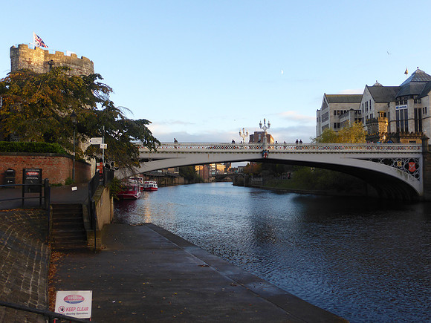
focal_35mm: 31
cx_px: 216
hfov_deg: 58.4
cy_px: 162
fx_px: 386
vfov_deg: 45.4
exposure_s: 1/125
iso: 100
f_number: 3.6
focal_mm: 5.4
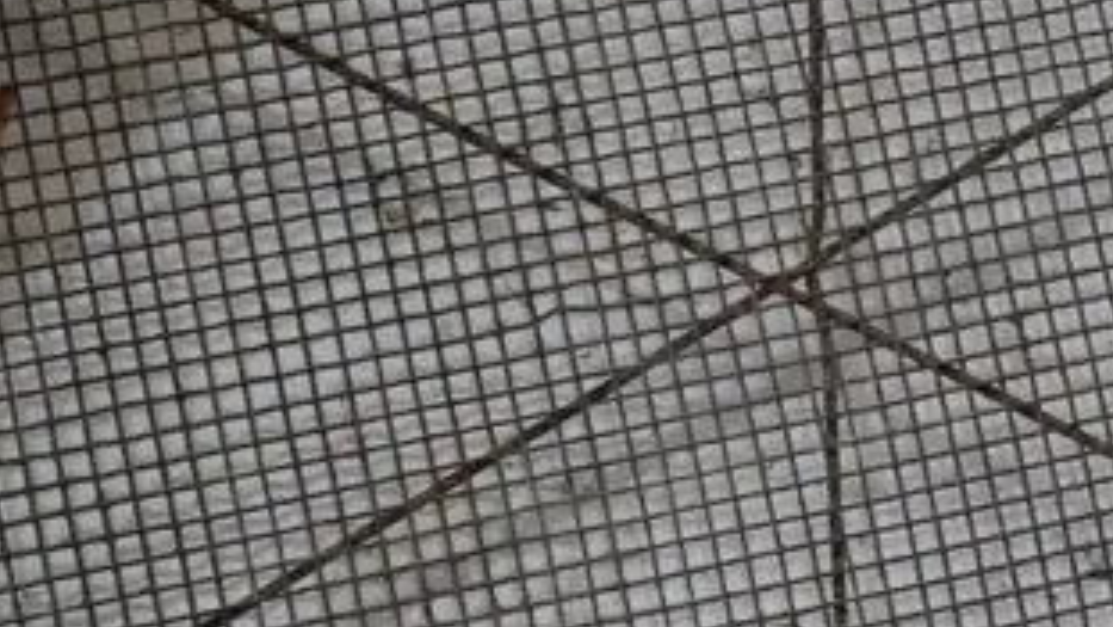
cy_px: 292
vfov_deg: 10.5
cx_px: 855
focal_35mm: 115
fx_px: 3394
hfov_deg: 18.5
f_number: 3.6
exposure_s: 1/60
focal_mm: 16
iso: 500
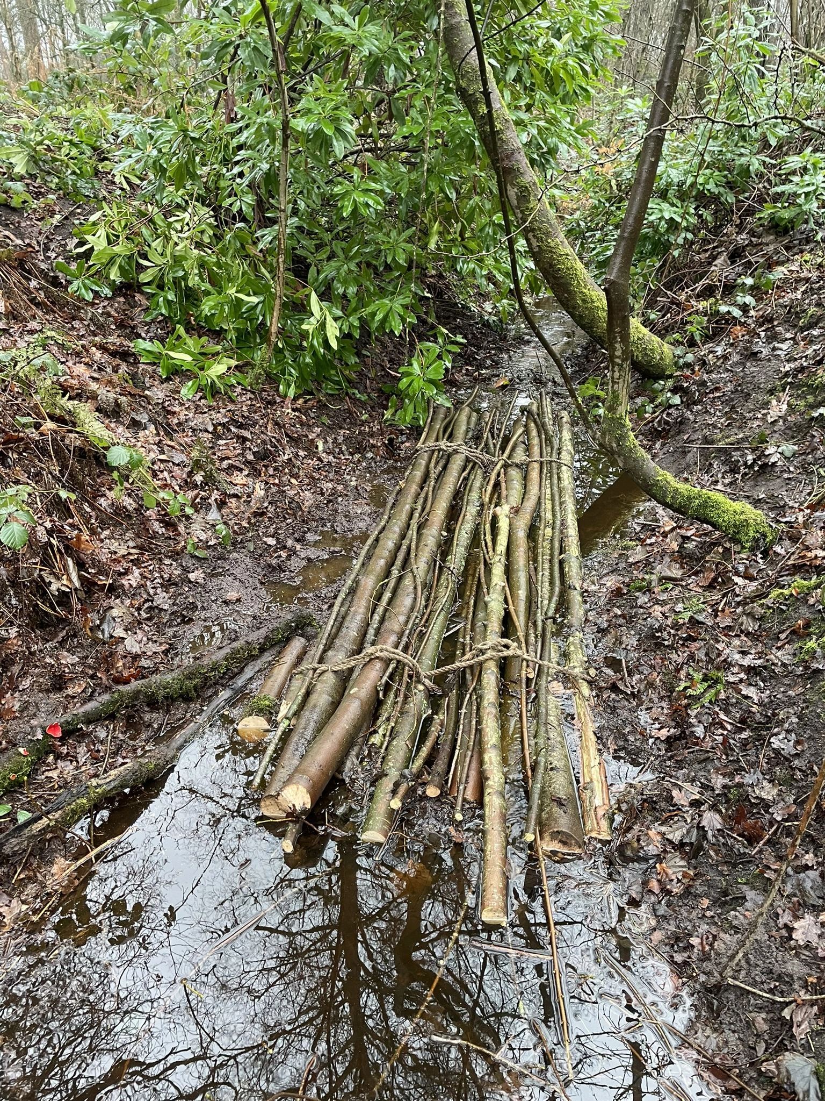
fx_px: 826
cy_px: 550
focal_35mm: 26
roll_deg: +2.3
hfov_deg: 53.1
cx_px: 412
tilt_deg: -26.9
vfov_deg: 67.3
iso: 160
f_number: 1.6
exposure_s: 1/60
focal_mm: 4.2
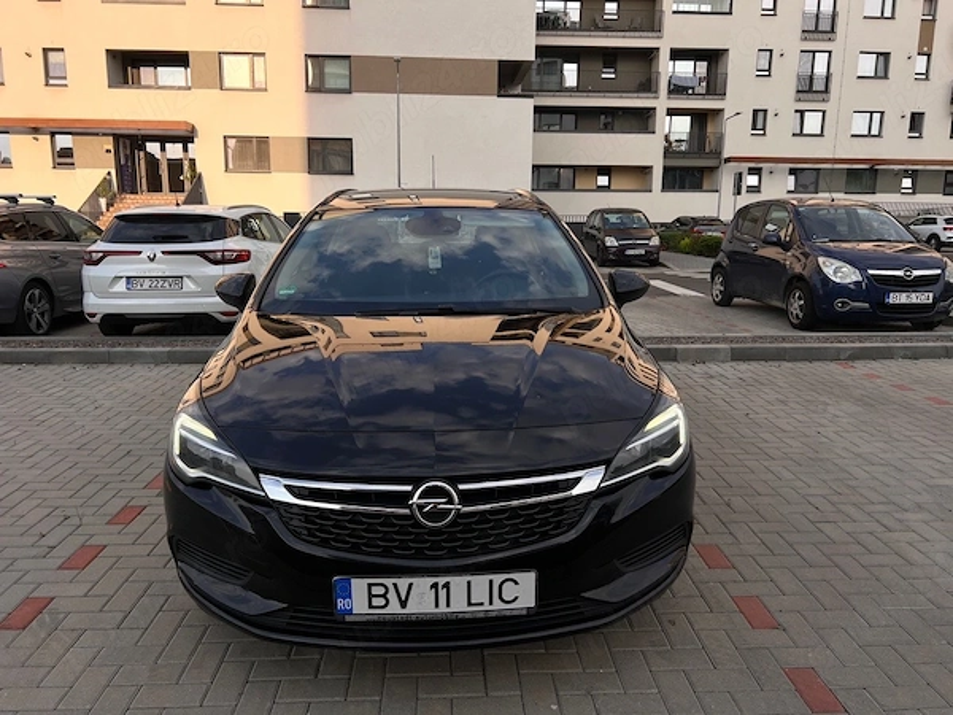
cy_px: 358
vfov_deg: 53.1
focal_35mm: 26
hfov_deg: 67.3
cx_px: 476
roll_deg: -0.6
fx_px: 716
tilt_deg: -10.6
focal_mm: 5.7
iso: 50
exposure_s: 1/1698
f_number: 1.5
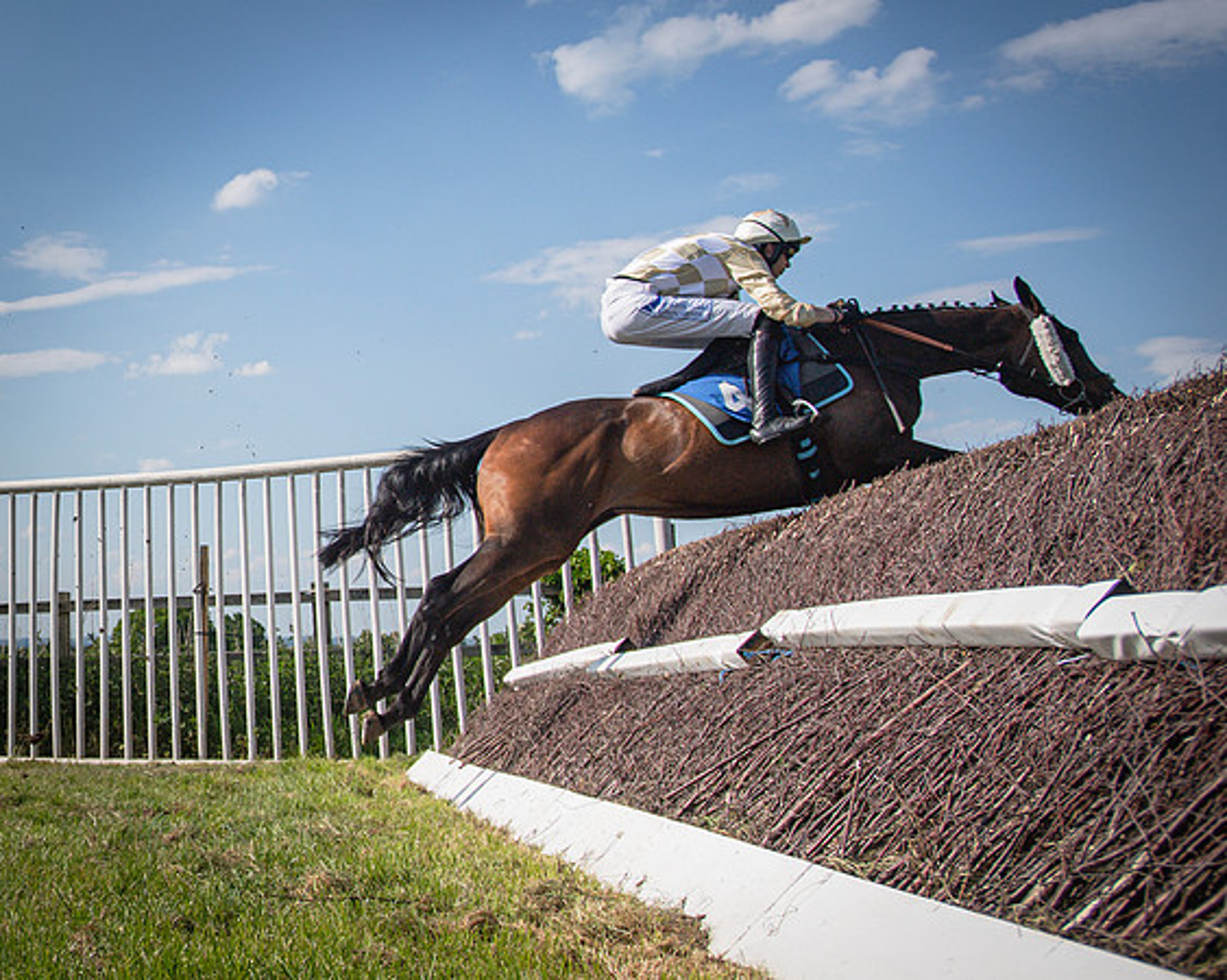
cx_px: -81
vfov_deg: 31.9
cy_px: 391
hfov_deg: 34.7
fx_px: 1711
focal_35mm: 47
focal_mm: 22
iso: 100
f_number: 4
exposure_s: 1/2000
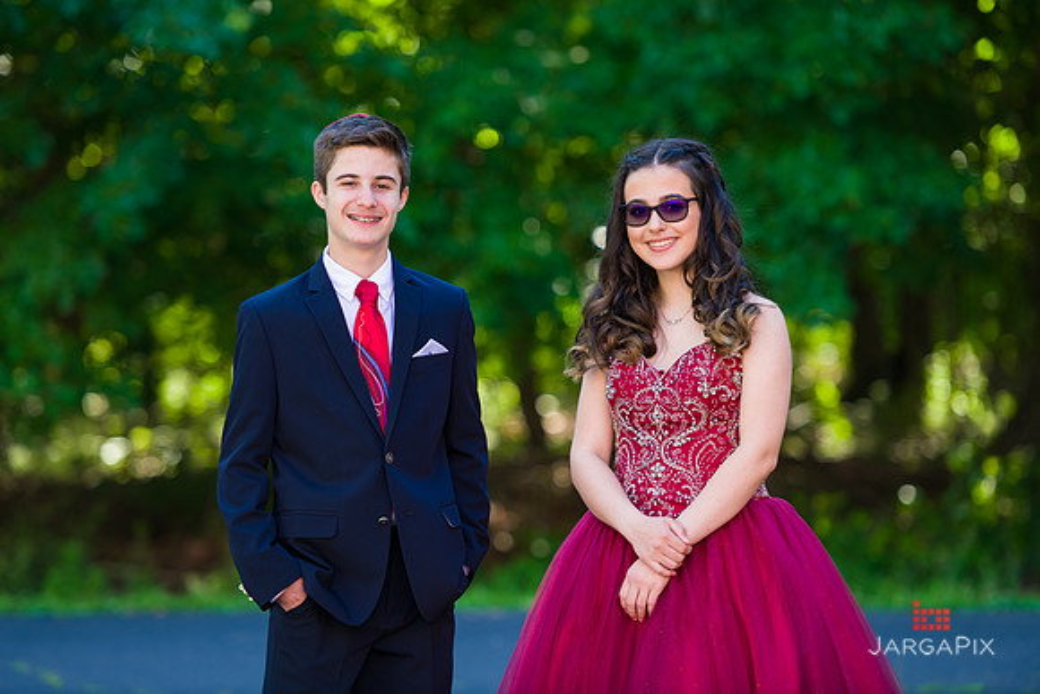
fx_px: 4753
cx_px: 505
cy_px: 337
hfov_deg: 12.5
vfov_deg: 8.3
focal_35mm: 165
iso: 200
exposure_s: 1/200
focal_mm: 160
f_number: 3.2
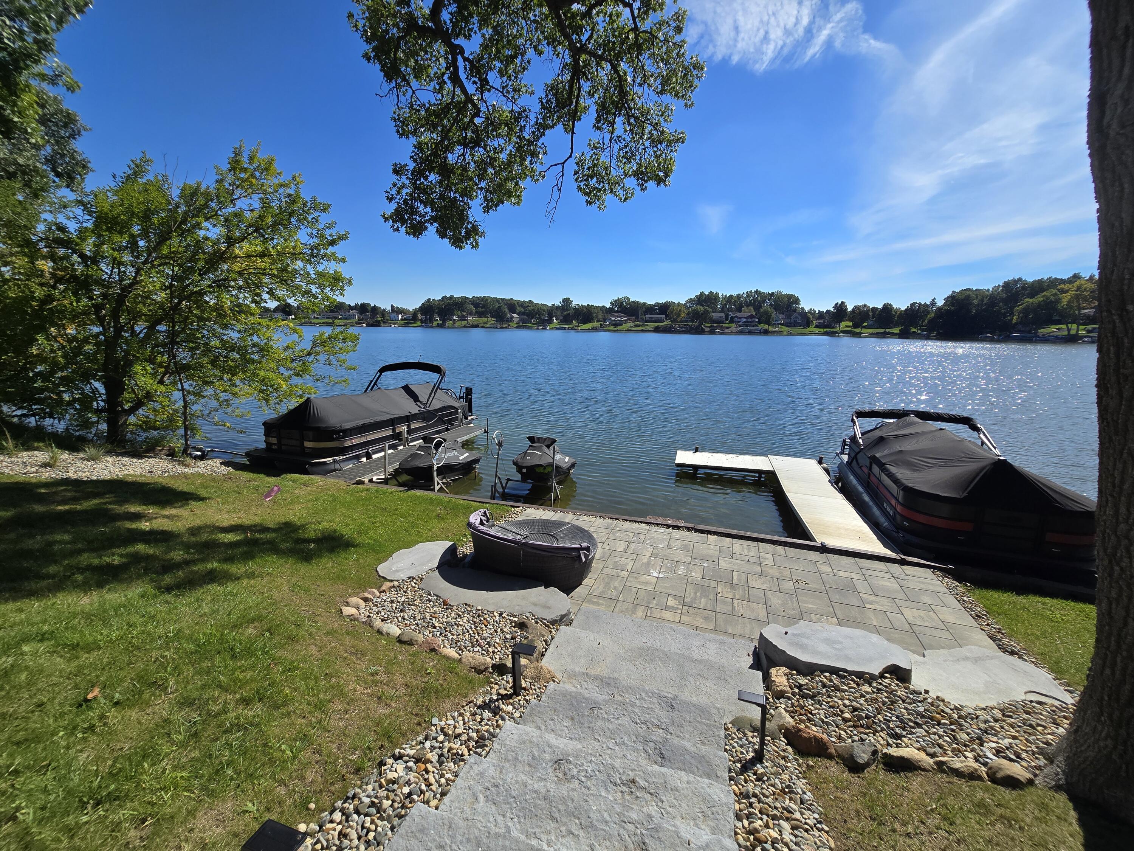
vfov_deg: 89.9
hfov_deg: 106.2
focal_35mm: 13
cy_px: 426
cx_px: 567
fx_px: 426
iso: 50
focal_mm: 2.2
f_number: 2.2
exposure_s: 1/3160
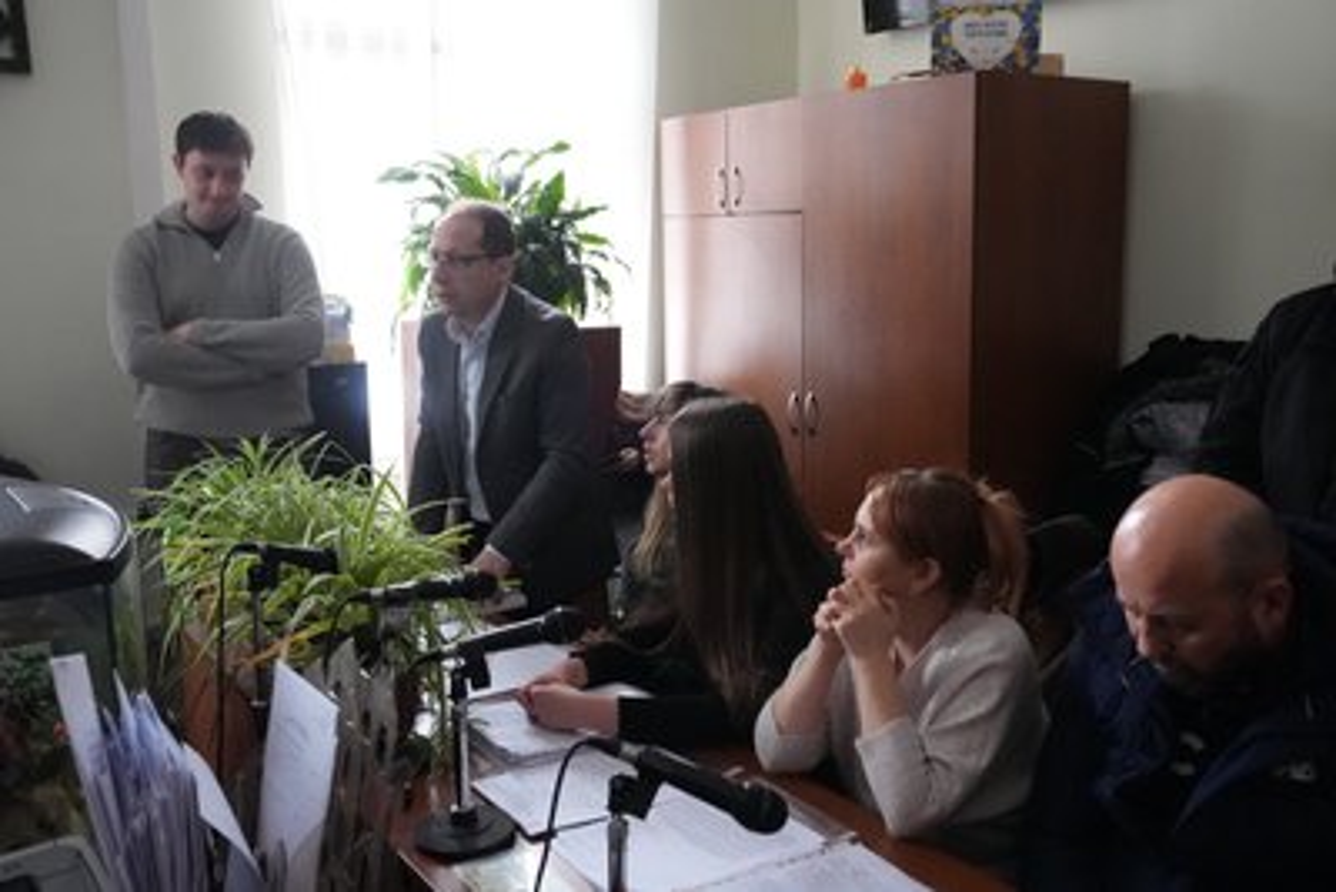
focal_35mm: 33
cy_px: 446
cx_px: 668
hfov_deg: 57.2
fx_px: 1225
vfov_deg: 40.0
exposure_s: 1/200
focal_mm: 33
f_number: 6.3
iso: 25600
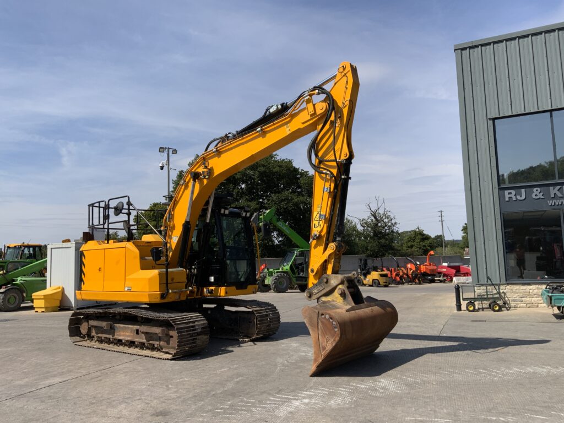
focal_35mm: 29
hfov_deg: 61.7
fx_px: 472
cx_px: 282
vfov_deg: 48.2
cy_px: 212
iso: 20
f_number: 1.8
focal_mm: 3
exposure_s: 1/2538
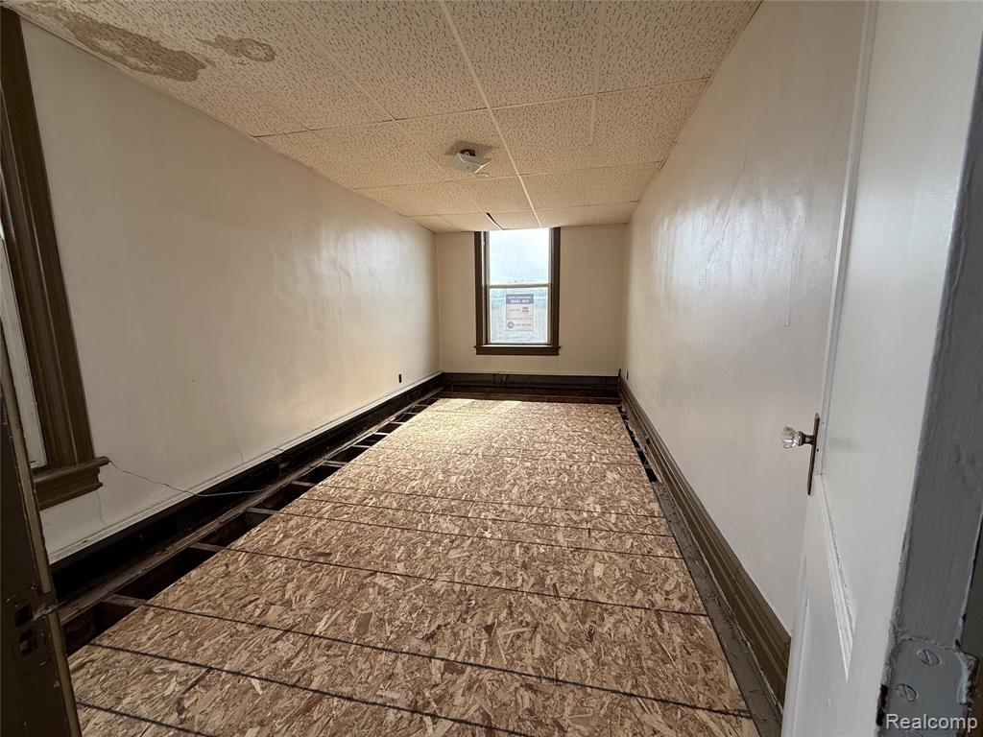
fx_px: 398
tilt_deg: -8.6
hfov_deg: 102.1
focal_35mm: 14
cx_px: 492
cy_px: 368
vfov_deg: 85.7
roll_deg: +0.9
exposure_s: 1/267
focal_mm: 2.22
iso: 64
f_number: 2.2
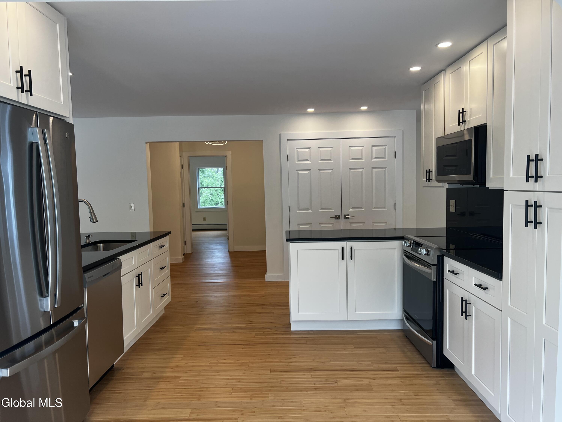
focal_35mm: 26
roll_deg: +1.1
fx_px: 422
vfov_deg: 53.1
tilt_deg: -4.5
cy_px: 211
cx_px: 281
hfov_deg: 67.3
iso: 50
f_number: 1.5
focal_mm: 5.7
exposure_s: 1/120
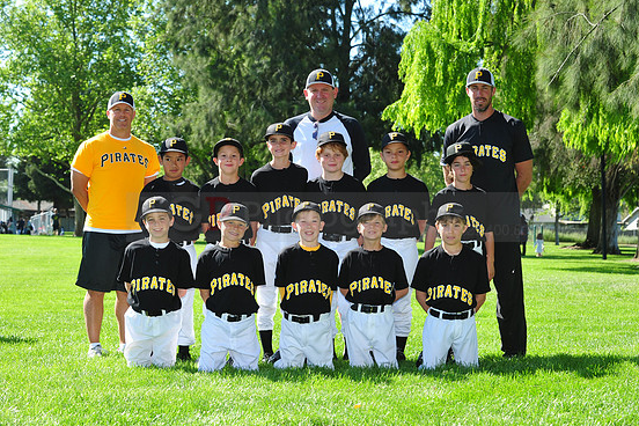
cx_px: 321
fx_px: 1491
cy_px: 207
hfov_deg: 24.2
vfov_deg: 16.3
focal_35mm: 84
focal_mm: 80
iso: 200
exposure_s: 1/160
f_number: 8
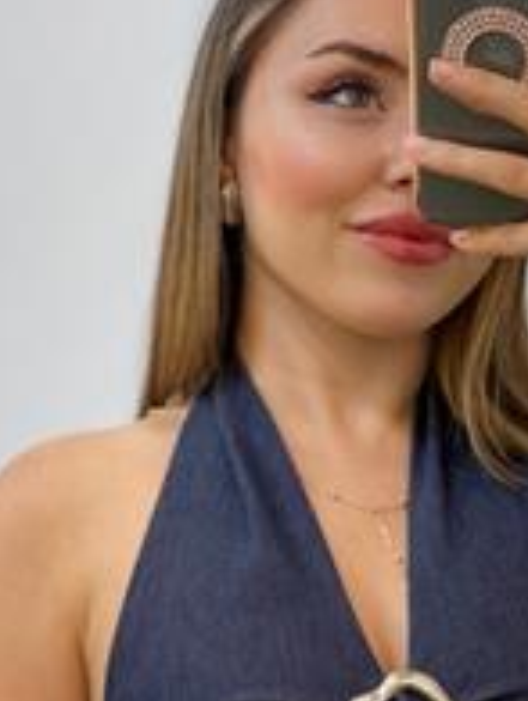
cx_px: 374
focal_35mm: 110
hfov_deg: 13.5
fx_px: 2230
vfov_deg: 17.8
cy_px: 505
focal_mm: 6
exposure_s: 1/100
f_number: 2
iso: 125
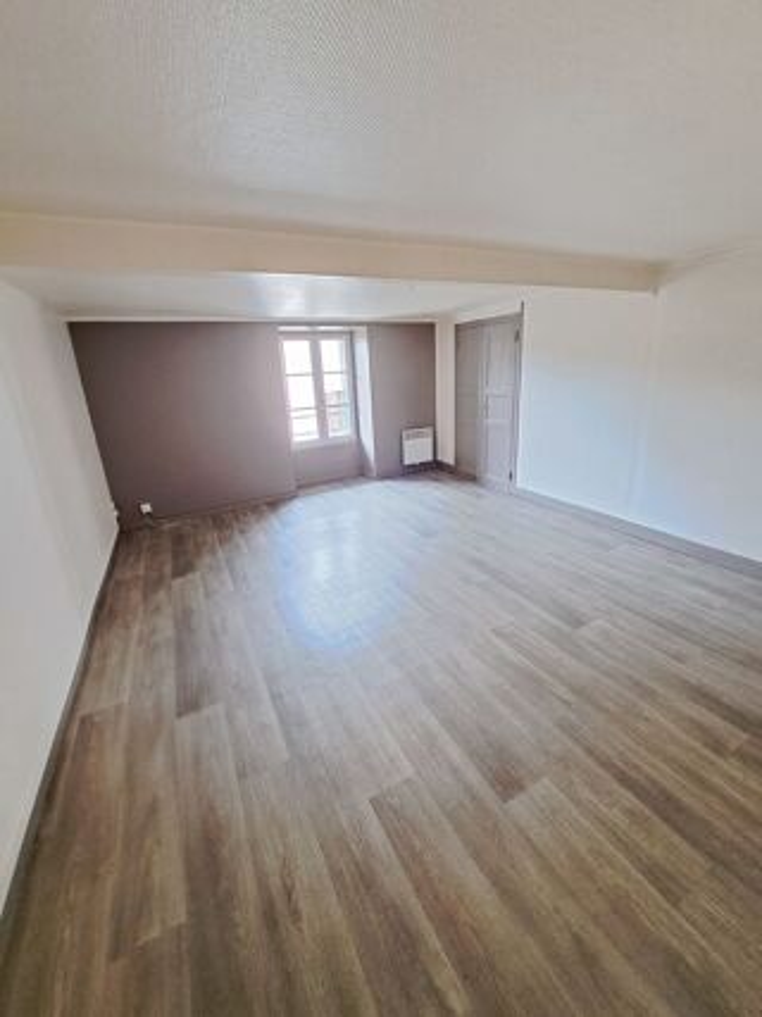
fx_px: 382
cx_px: 381
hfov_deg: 89.9
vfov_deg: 106.2
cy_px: 508
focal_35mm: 13
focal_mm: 1.74
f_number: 2.2
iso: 200
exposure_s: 1/33
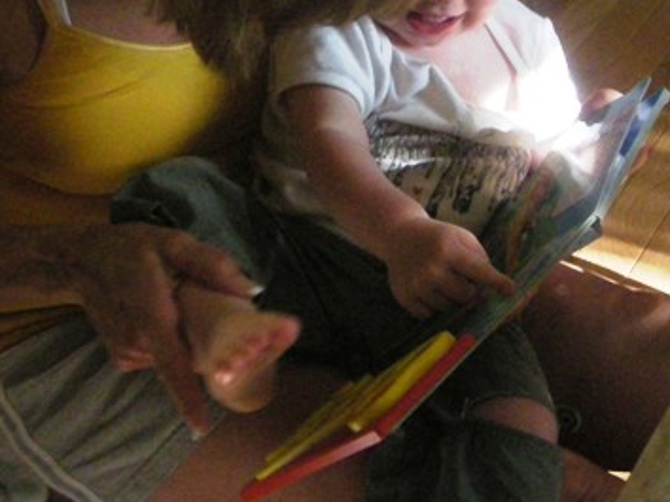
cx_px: 269
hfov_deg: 25.6
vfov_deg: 18.9
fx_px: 1470
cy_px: 11
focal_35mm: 76
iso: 400
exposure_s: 1/52.4
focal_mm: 5.7
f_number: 2.8
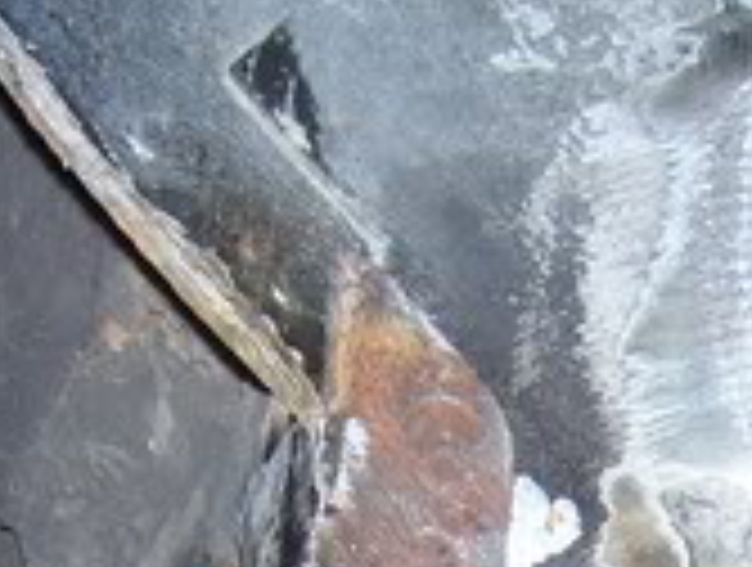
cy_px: 994
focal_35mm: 130
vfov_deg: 10.8
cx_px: 766
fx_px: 2830
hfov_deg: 14.9
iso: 80
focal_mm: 5.6
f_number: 2.7
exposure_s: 1/60
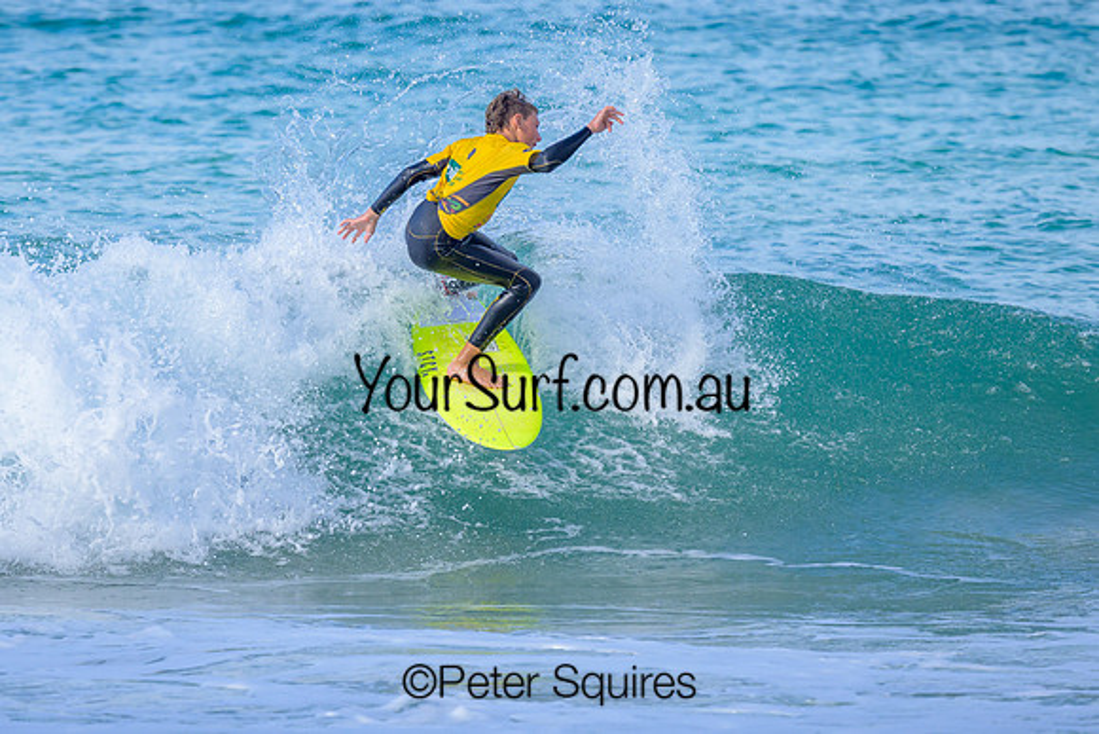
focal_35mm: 1098
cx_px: 464
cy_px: 290
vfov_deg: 1.3
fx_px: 33538
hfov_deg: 1.9
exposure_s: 1/2000
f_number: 6.3
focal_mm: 800
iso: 560
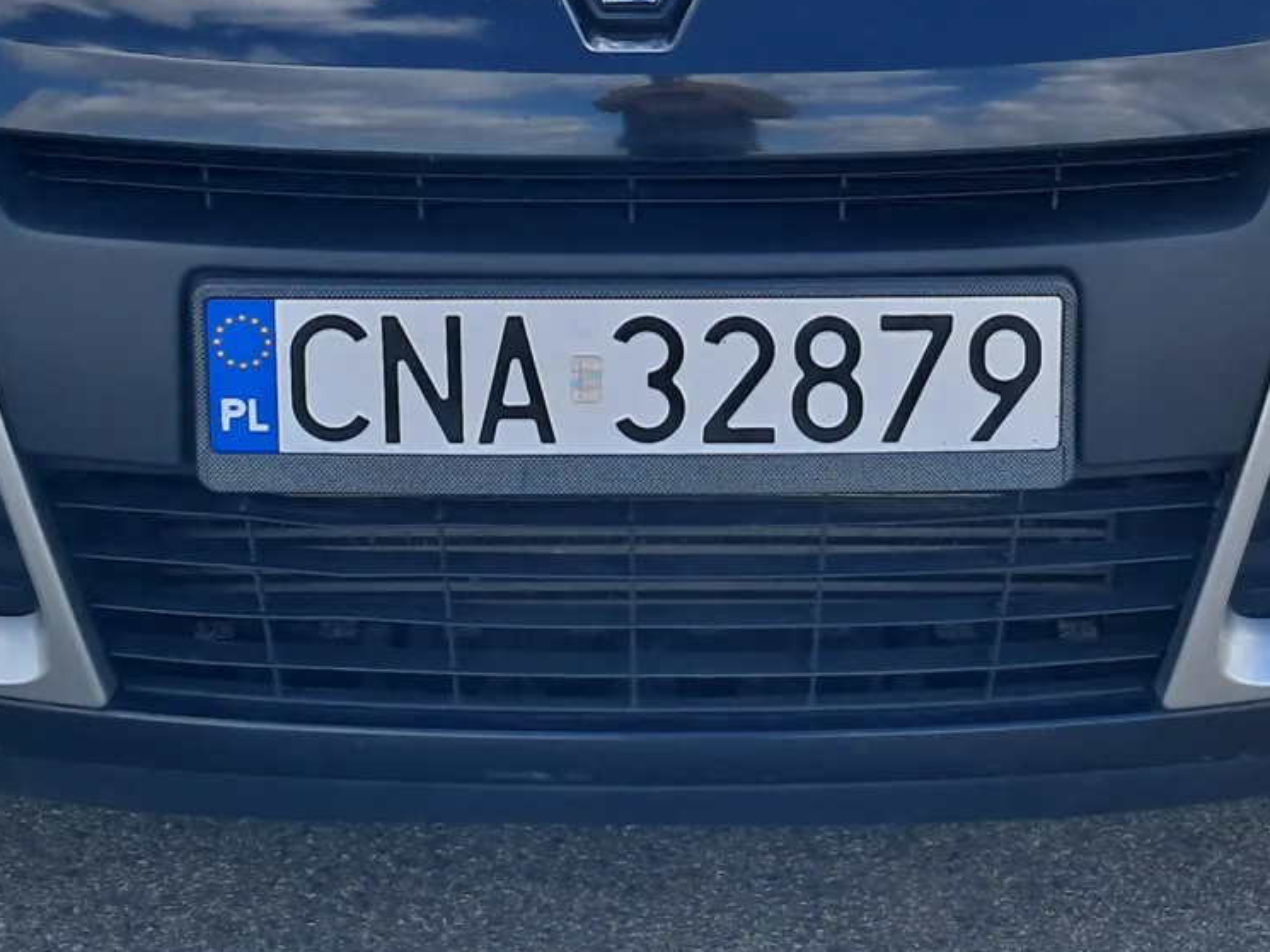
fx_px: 2972
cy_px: 83
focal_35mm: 81
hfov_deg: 24.1
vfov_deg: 17.9
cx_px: 642
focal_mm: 4
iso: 50
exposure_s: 1/363
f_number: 1.8
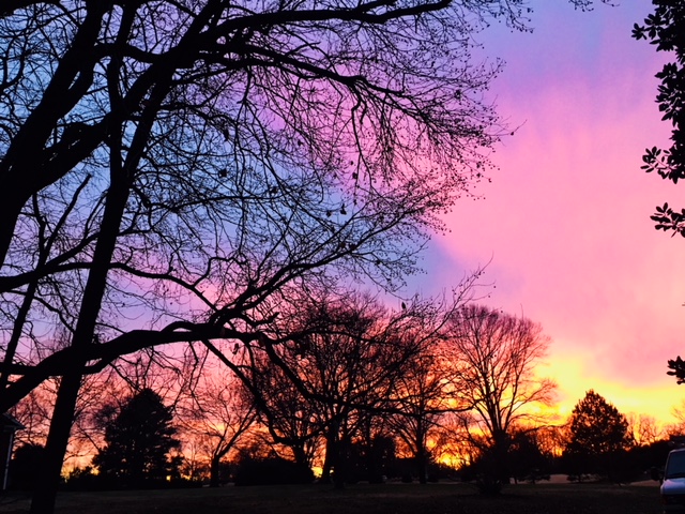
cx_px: 342
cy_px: 257
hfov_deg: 61.7
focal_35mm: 29
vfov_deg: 48.2
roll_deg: +3.0
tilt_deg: +23.8
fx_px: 574
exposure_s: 1/30
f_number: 2.2
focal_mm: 4.15
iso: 100
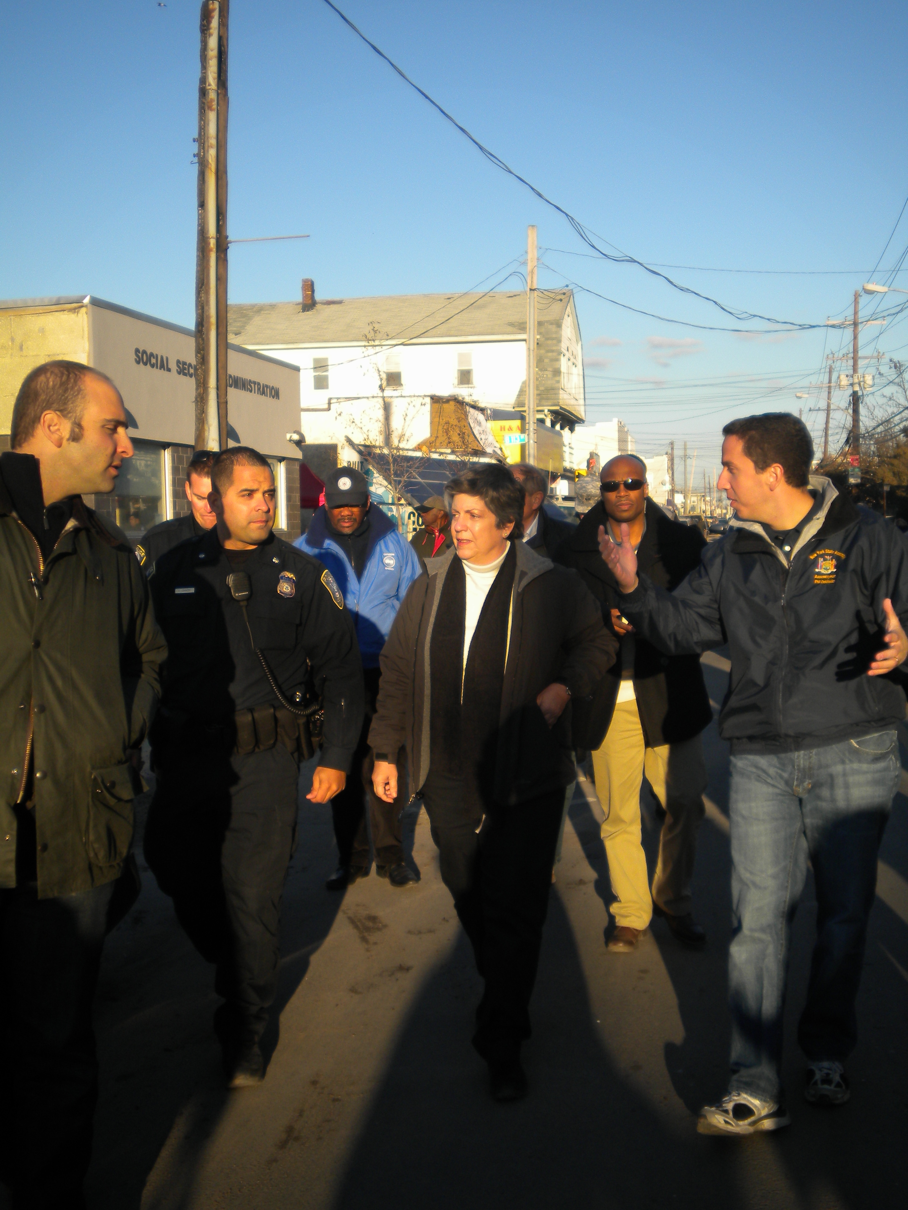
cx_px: 454
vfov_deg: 45.8
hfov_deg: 35.1
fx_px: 1434
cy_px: 605
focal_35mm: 41
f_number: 3.5
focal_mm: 7.4
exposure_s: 1/624
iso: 80
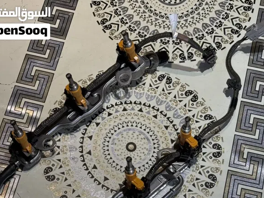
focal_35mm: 53
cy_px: 105
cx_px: 119
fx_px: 404
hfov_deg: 36.1
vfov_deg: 27.5
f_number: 1.78
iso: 50
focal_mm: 6.76
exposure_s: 1/186
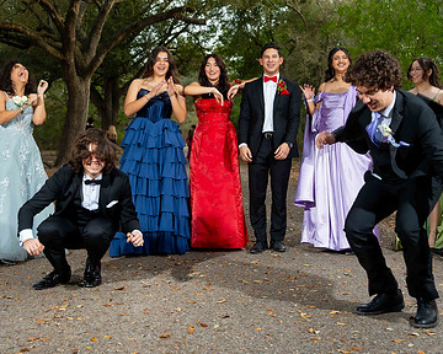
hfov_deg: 35.3
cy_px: 136
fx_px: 695
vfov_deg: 28.5
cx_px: 202
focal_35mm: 53
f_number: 3.2
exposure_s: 1/200
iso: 250
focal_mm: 35
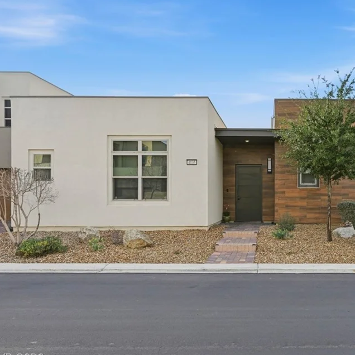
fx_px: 302
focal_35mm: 26
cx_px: 275
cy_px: 176
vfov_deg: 60.9
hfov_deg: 57.2
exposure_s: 1/400
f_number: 9
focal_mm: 19
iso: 64
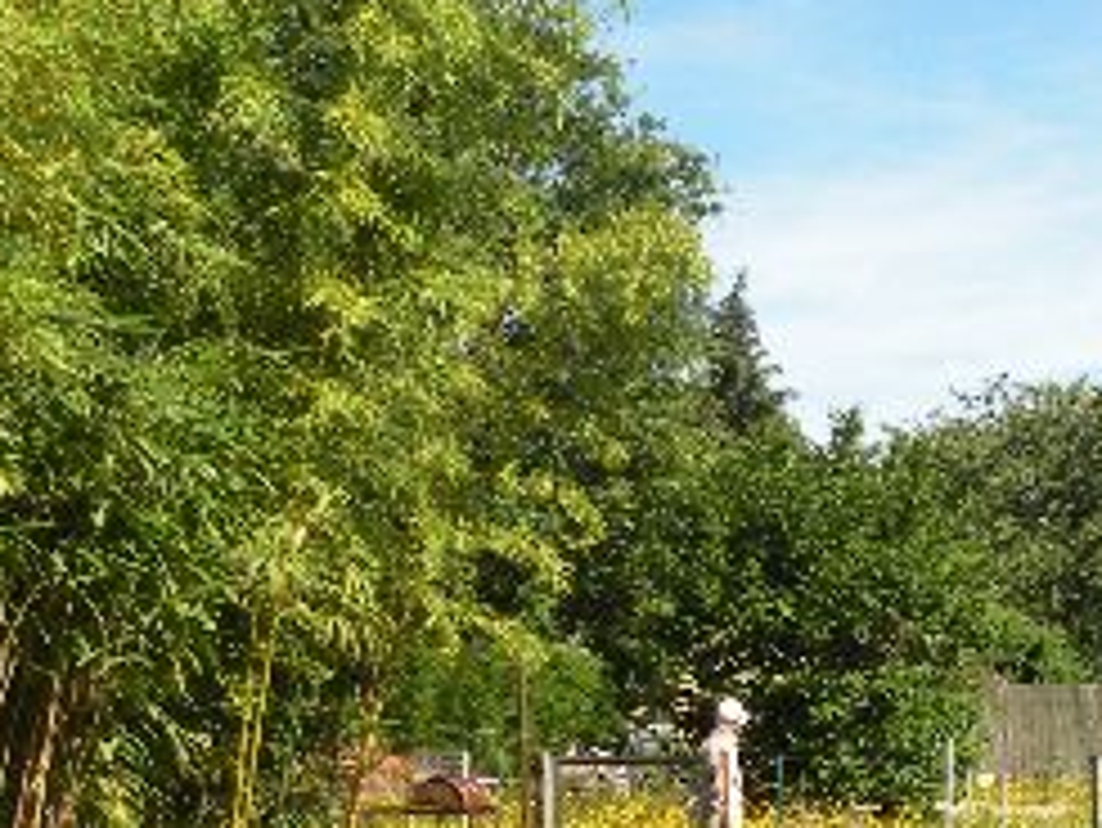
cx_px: 1151
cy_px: 738
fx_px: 2803
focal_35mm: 88
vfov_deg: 16.6
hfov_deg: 21.3
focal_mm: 4.7
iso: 100
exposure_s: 1/500
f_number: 4.5
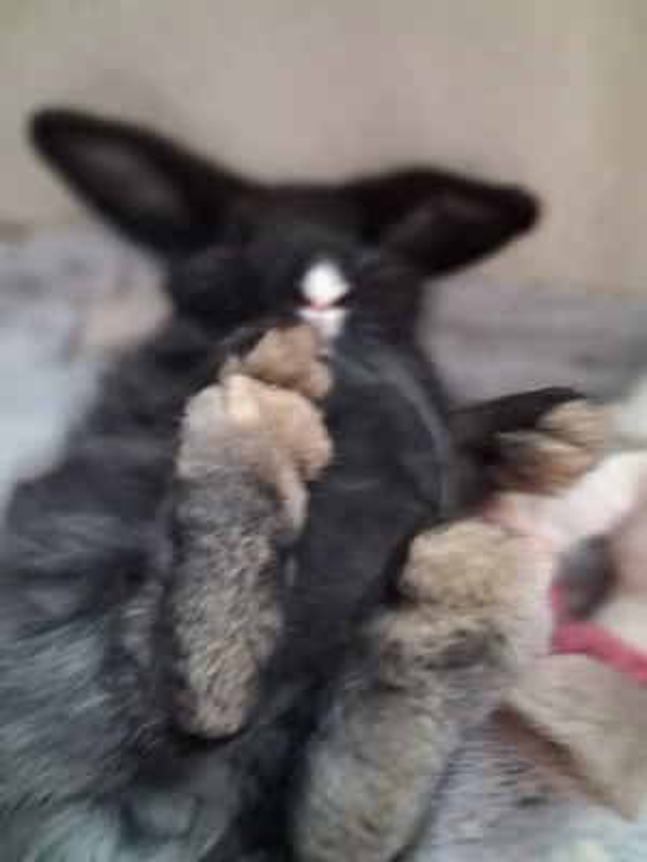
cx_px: 324
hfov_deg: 51.4
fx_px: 673
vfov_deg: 65.3
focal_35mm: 27
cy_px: 431
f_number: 1.8
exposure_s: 1/24
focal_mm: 4
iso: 500
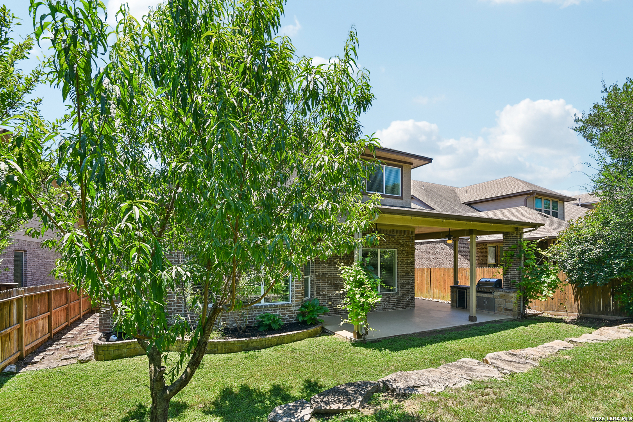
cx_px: 316
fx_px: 281
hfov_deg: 96.7
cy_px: 211
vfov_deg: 73.7
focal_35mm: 16
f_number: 8
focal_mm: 16
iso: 400
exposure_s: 1/160
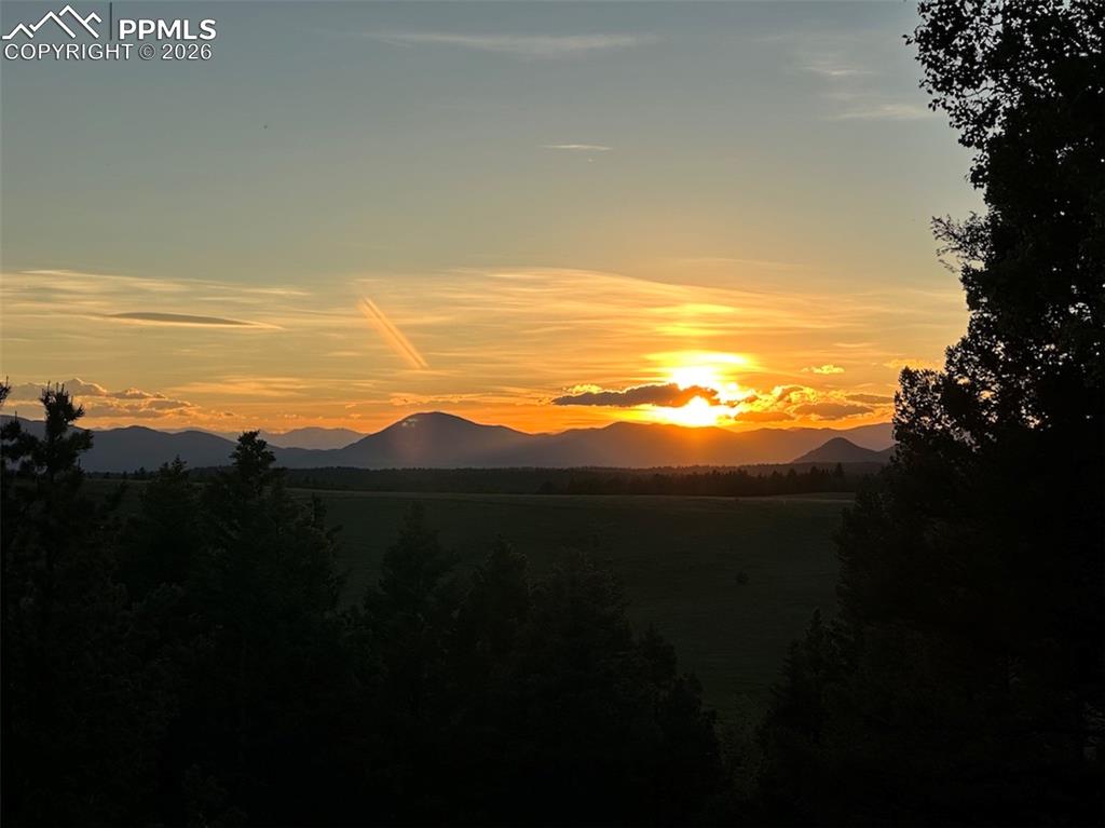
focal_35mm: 77
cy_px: 414
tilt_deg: +0.6
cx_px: 552
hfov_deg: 25.3
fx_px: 2457
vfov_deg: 19.1
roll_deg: -0.4
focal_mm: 9
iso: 32
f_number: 2.8
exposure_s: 1/763
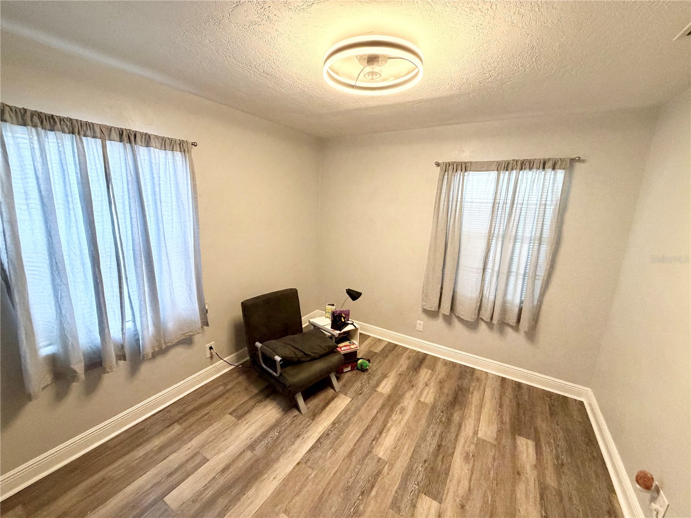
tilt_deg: -10.4
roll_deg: -2.0
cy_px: 259
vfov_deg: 85.7
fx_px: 279
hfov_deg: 102.1
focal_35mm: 14
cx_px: 346
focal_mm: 2.22
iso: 320
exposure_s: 1/60
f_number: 2.2
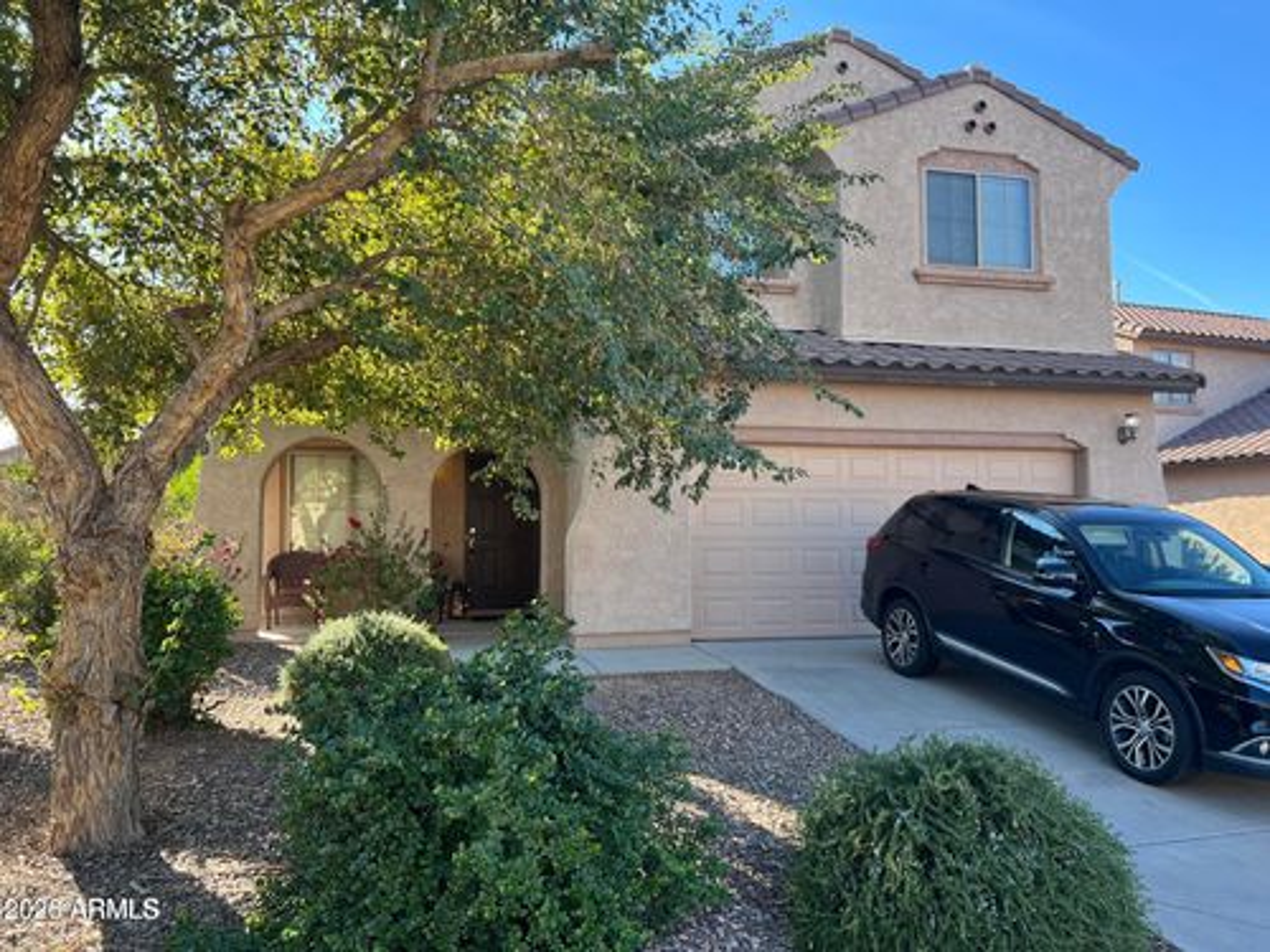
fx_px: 954
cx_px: 635
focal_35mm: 26
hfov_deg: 67.3
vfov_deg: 53.1
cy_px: 476
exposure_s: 1/521
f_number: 1.5
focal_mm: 5.7
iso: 50
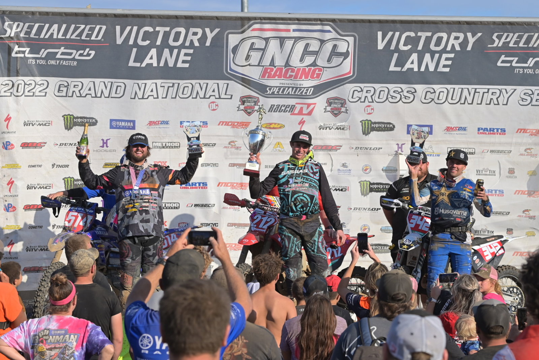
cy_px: 180
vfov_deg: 13.0
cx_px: 270
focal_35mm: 105
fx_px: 1572
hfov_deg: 19.5
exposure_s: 1/1000
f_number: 5.6
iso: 160
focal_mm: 70
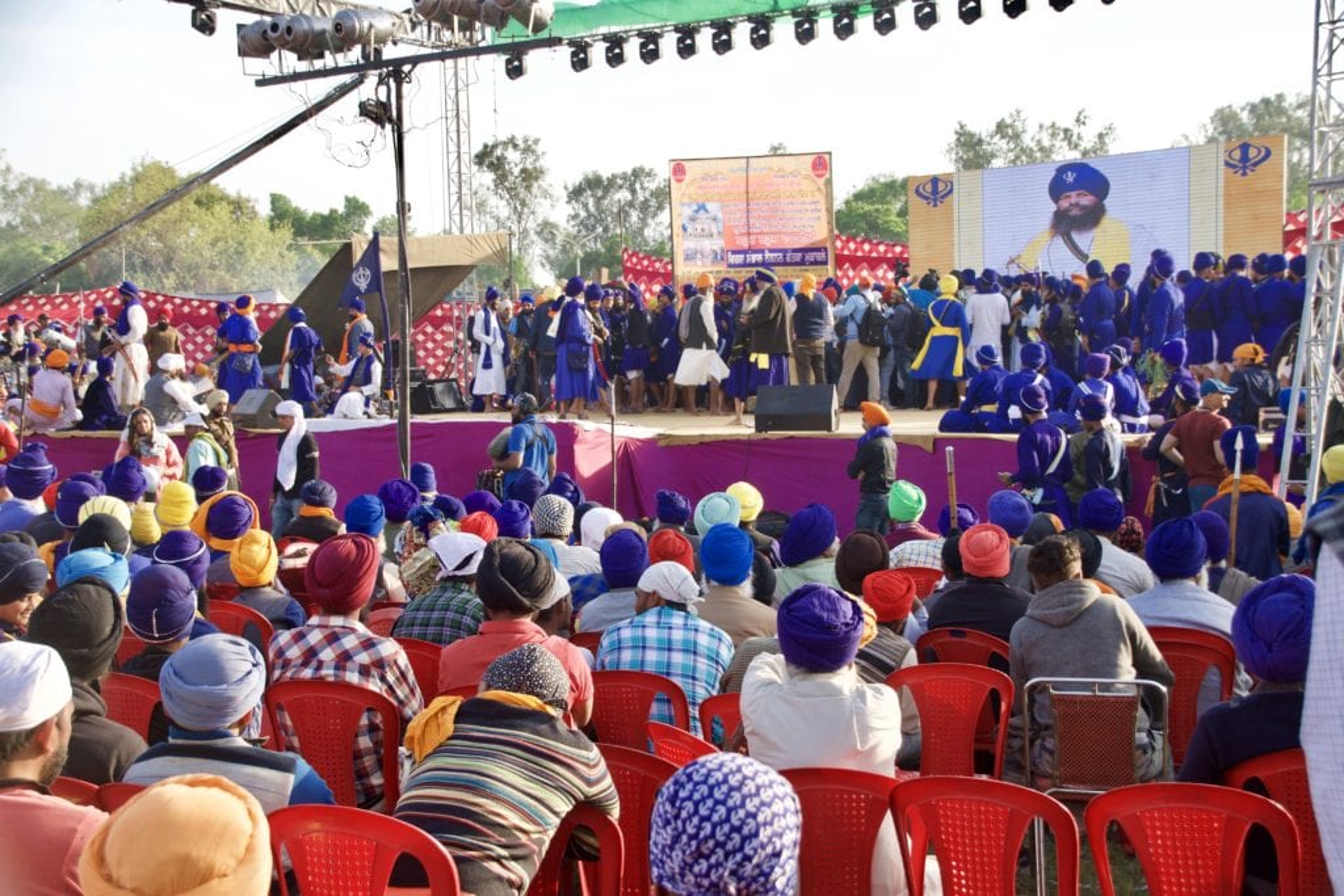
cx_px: 672
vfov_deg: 23.8
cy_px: 448
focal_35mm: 57
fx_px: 2128
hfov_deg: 35.0
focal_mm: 38
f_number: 7.1
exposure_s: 1/200
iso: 200
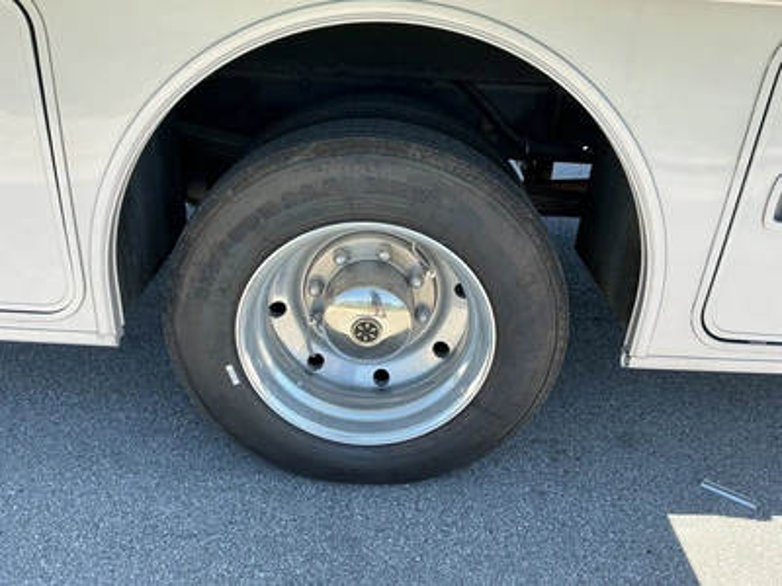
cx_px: 391
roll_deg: -2.2
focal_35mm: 28
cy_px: 293
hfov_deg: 63.4
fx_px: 633
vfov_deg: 49.7
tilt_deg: -26.6
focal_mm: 3
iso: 25
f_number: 1.8
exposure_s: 1/291
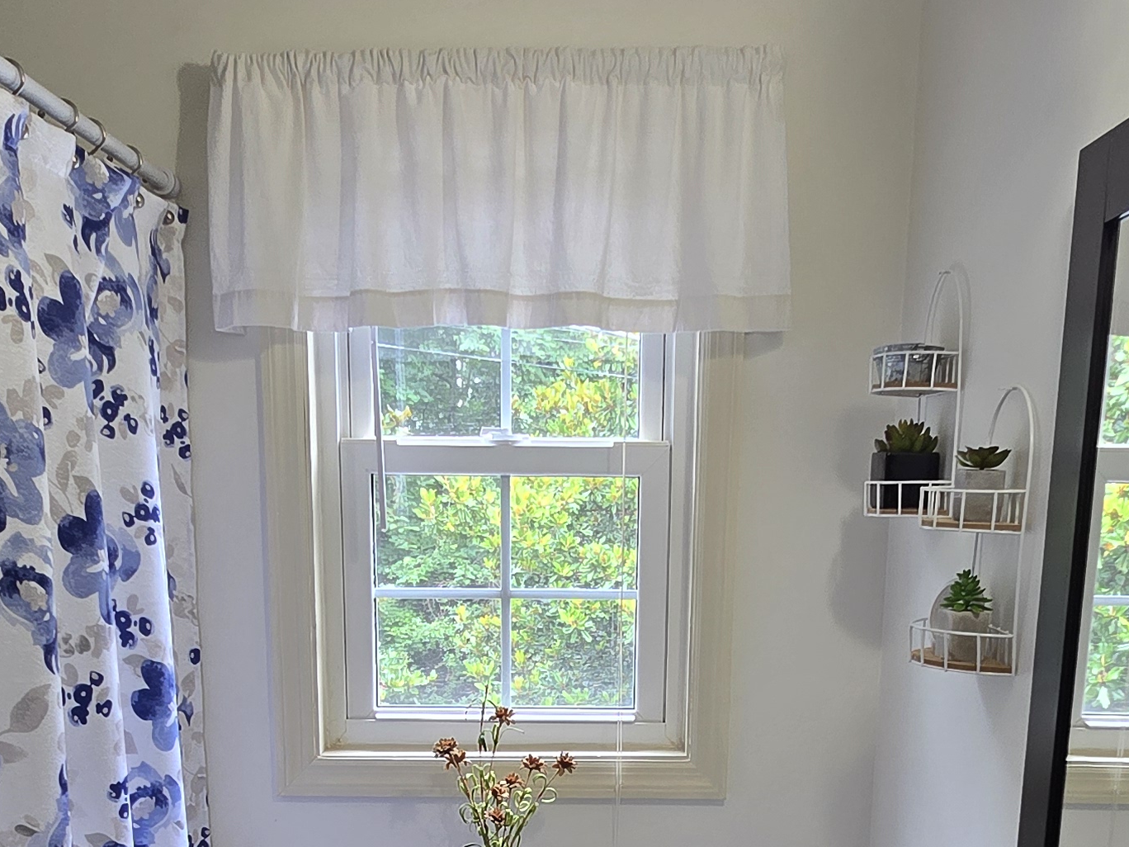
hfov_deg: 49.0
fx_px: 1239
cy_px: 811
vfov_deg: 34.9
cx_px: 559
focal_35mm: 38
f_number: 2.2
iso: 100
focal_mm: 2.2
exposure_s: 1/60
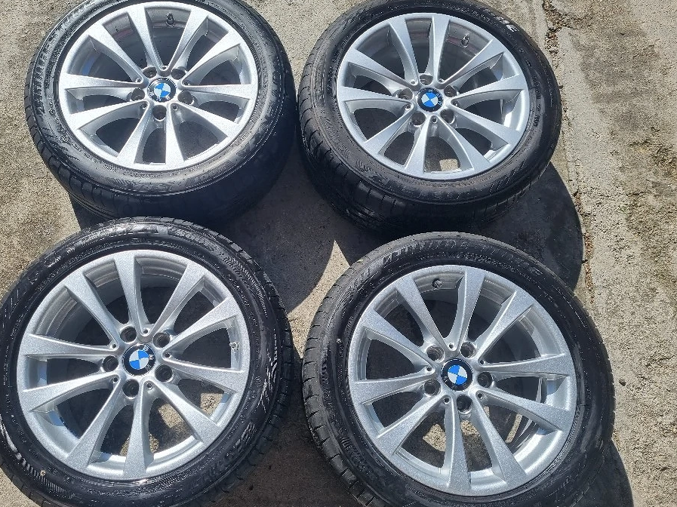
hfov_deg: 61.5
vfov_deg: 48.2
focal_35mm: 29
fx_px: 567
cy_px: 264
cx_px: 303
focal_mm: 5.4
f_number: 1.8
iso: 50
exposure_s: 1/3333
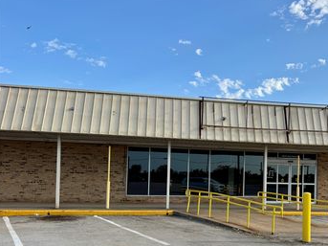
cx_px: 233
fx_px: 332
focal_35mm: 35
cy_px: 173
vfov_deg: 39.9
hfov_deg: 51.1
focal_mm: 6.76
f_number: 1.78
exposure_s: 1/2611
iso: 80
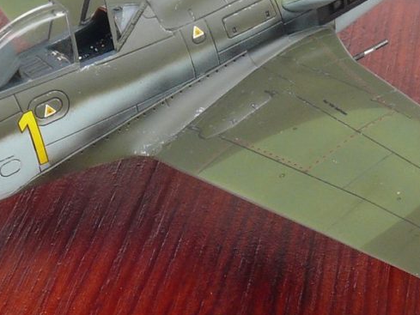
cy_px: 123
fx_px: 1675
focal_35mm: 138
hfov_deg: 14.3
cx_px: 156
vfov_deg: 10.7
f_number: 11
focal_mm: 9.4
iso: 100
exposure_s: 1/25
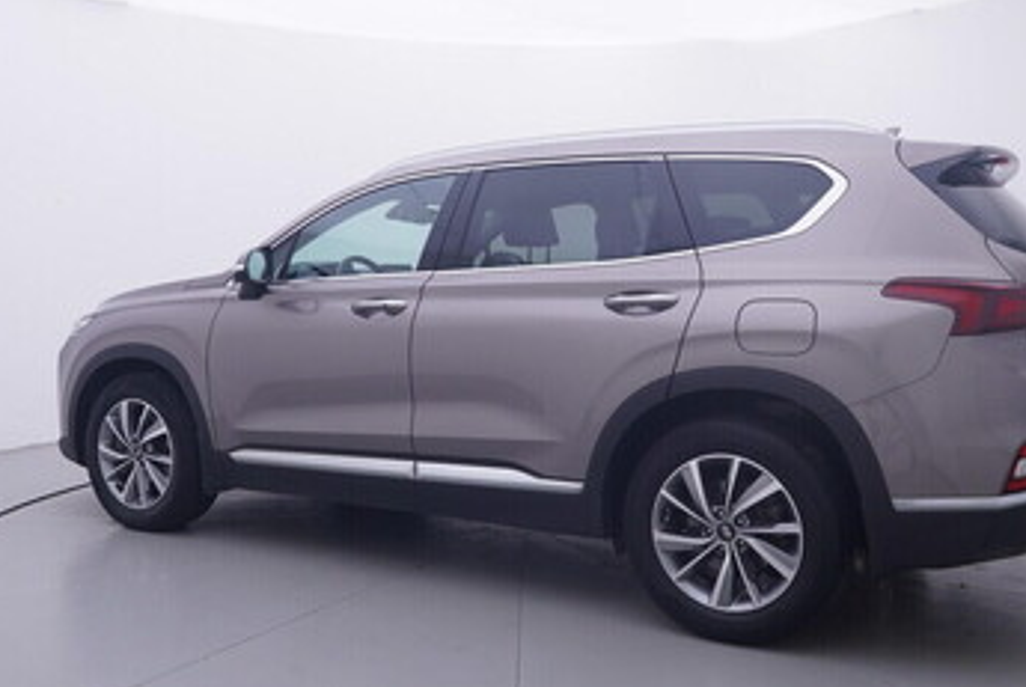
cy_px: 326
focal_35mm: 36
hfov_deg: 53.3
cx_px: 540
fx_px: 1021
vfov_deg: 37.2
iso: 200
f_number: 5
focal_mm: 15
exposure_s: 1/80
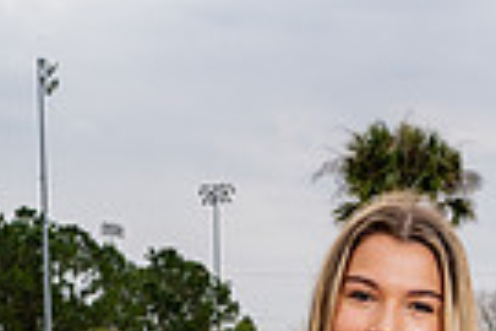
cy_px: 794
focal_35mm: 117
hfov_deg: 17.3
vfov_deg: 10.2
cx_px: 441
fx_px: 1612
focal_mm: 35
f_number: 8
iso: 100
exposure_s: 1/250
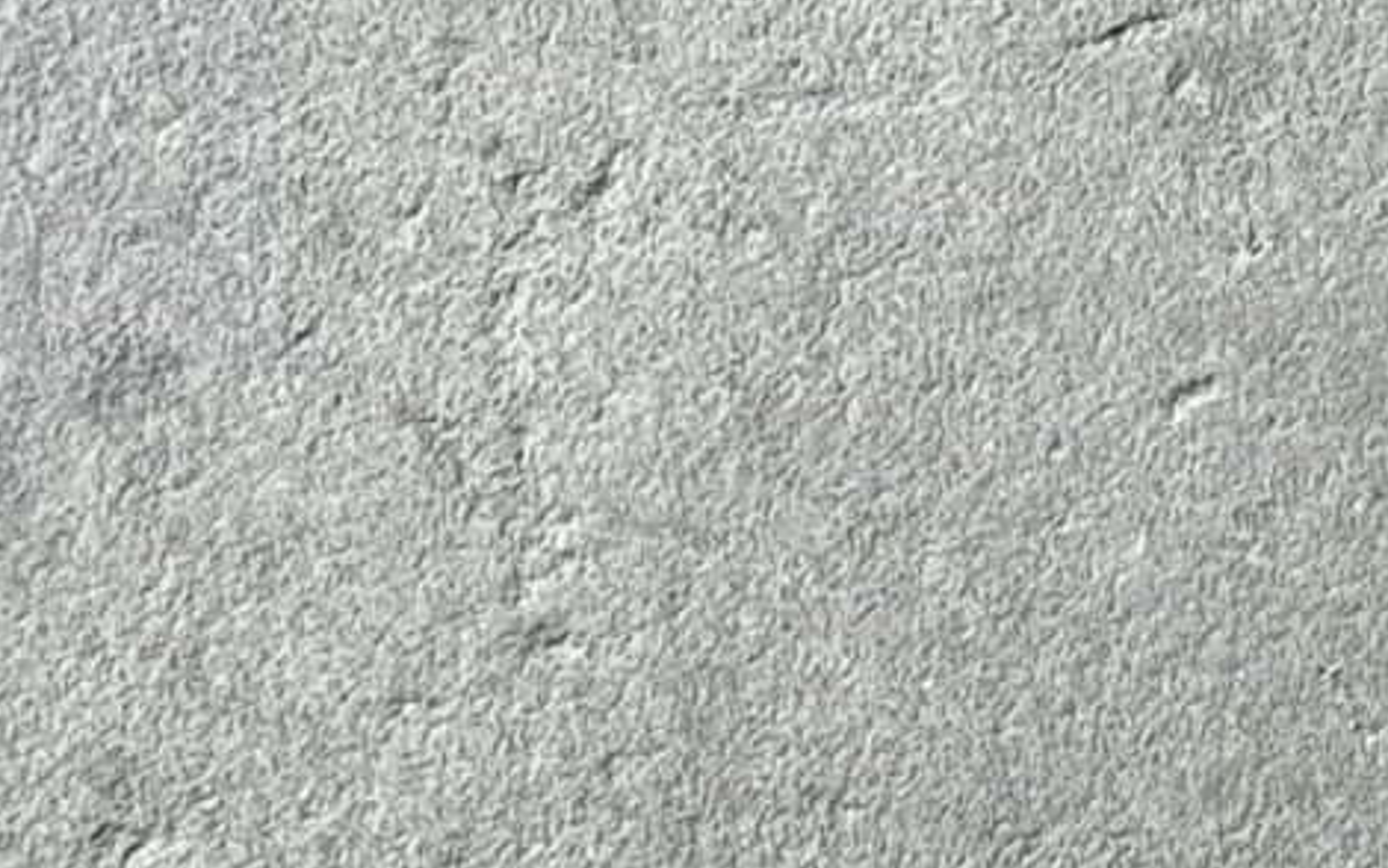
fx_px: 10481
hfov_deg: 7.2
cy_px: 44
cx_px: 3068
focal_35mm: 277
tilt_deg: -70.5
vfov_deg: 4.7
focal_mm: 6.76
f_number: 1.78
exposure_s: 1/215
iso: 64
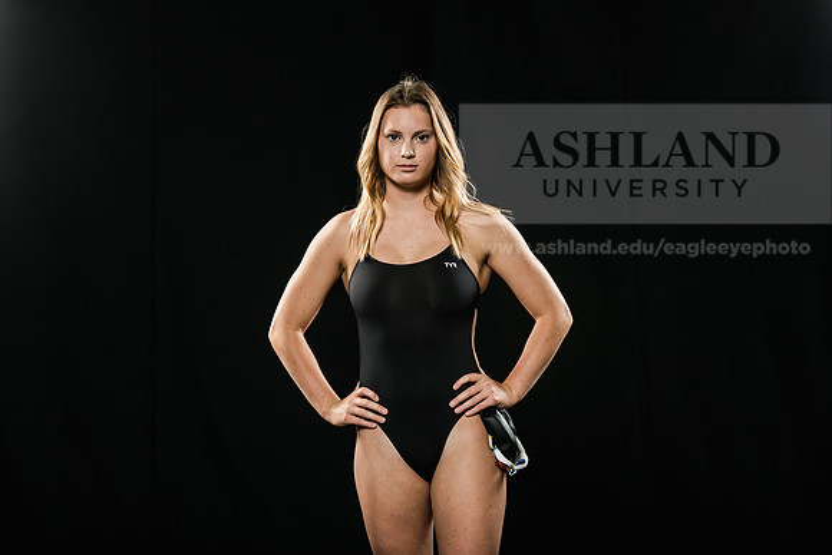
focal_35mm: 92
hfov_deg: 22.1
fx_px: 2127
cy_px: 278
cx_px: 416
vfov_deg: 14.9
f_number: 5.6
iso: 320
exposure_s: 1/250
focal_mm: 92
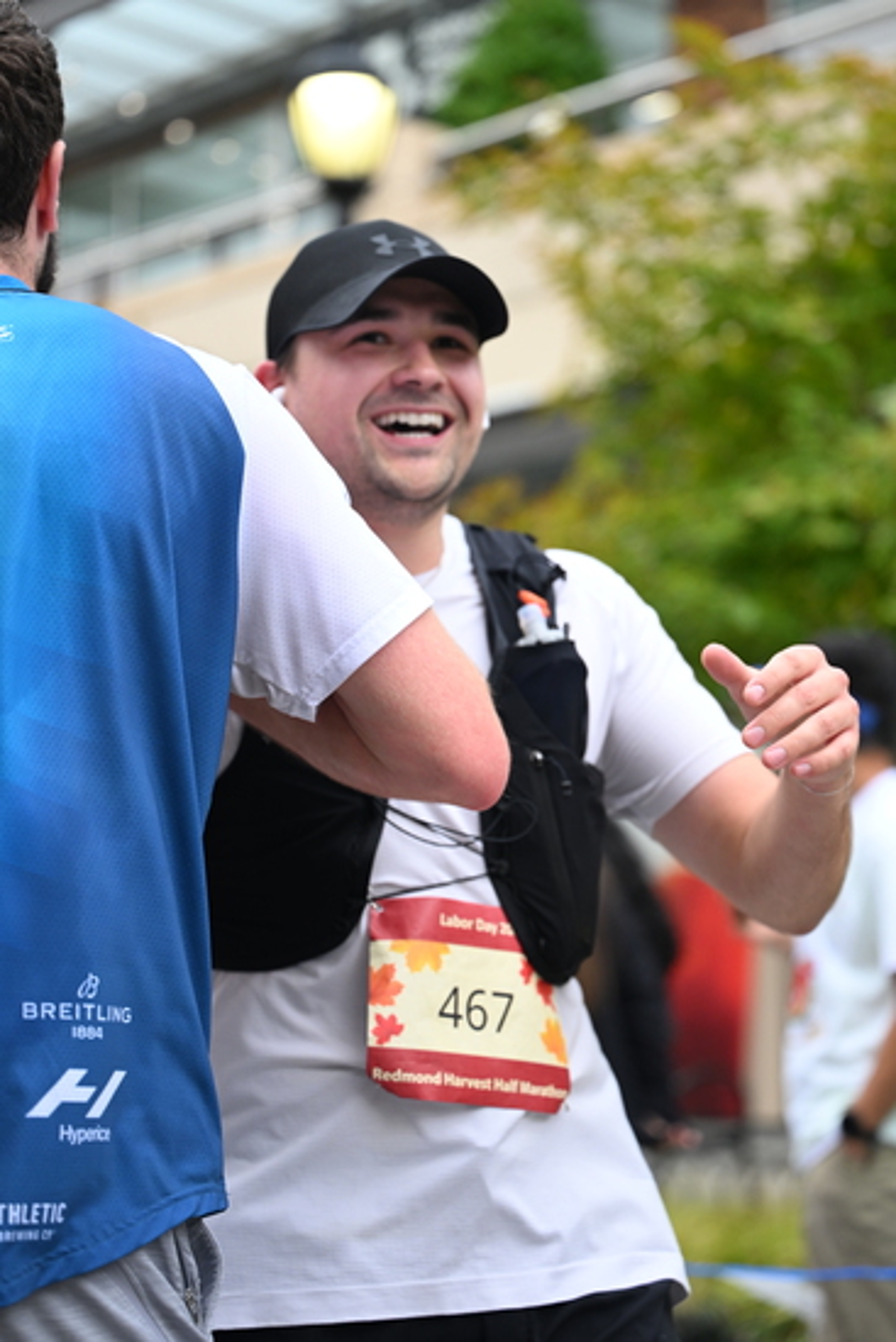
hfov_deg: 19.5
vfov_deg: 28.8
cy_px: 671
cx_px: 448
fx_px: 2611
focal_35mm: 70
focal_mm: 70
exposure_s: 1/2000
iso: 1000
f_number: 2.8
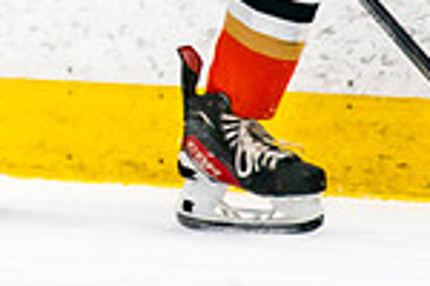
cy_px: -80
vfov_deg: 0.9
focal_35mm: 1452
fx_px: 17342
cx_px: -10
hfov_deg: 1.4
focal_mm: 200
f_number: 2.8
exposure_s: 1/640
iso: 800
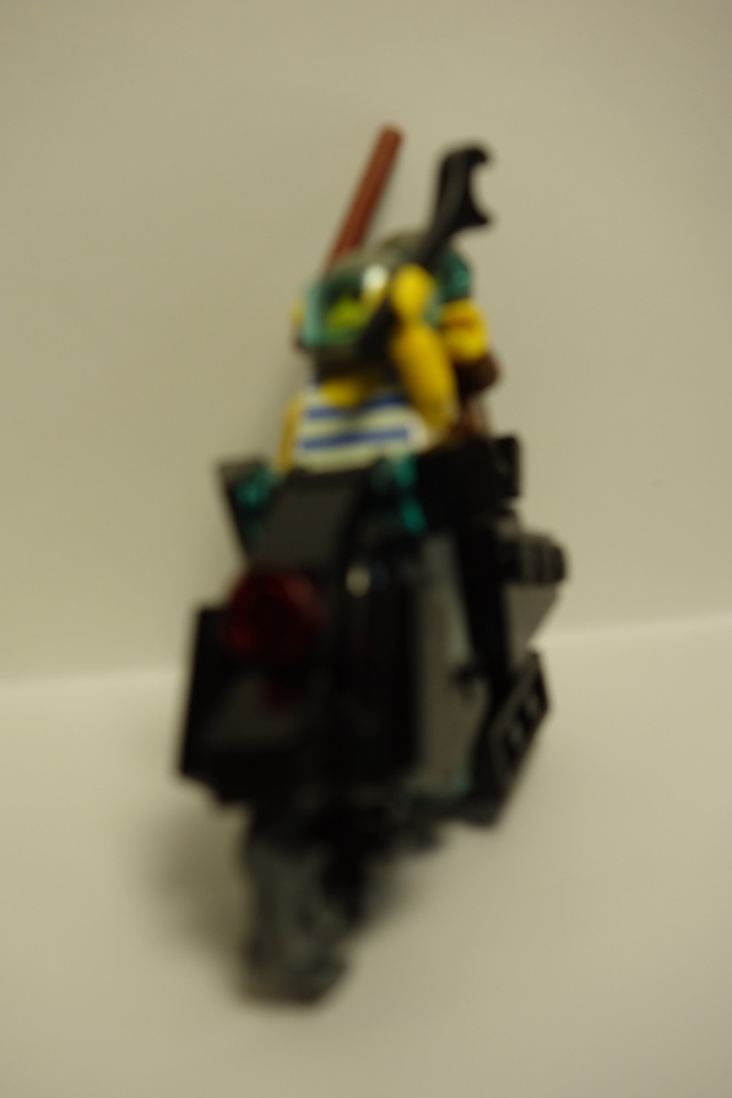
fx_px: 1312
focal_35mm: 43
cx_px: 366
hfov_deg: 31.2
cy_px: 549
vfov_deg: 45.4
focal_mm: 16.01
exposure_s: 1/100
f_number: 5
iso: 125
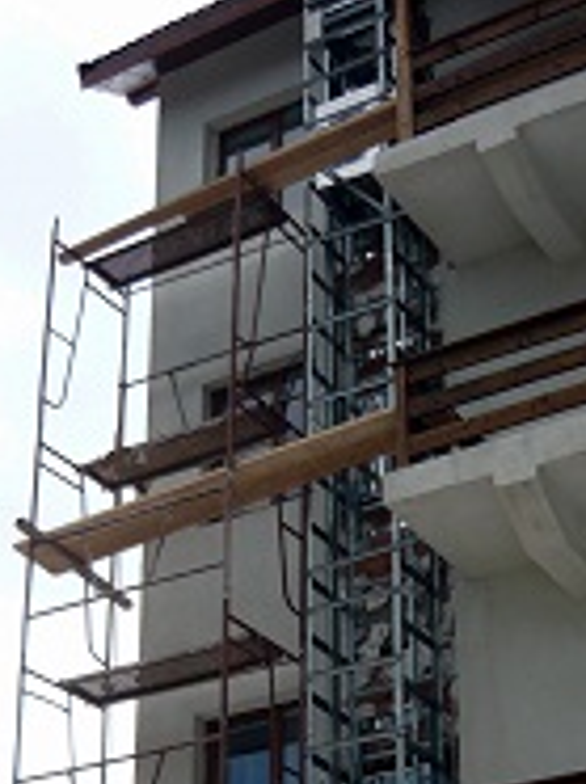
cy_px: 729
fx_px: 1606
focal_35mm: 71
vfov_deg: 26.4
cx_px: 316
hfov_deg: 20.7
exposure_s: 1/200
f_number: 8
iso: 100
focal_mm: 5.5
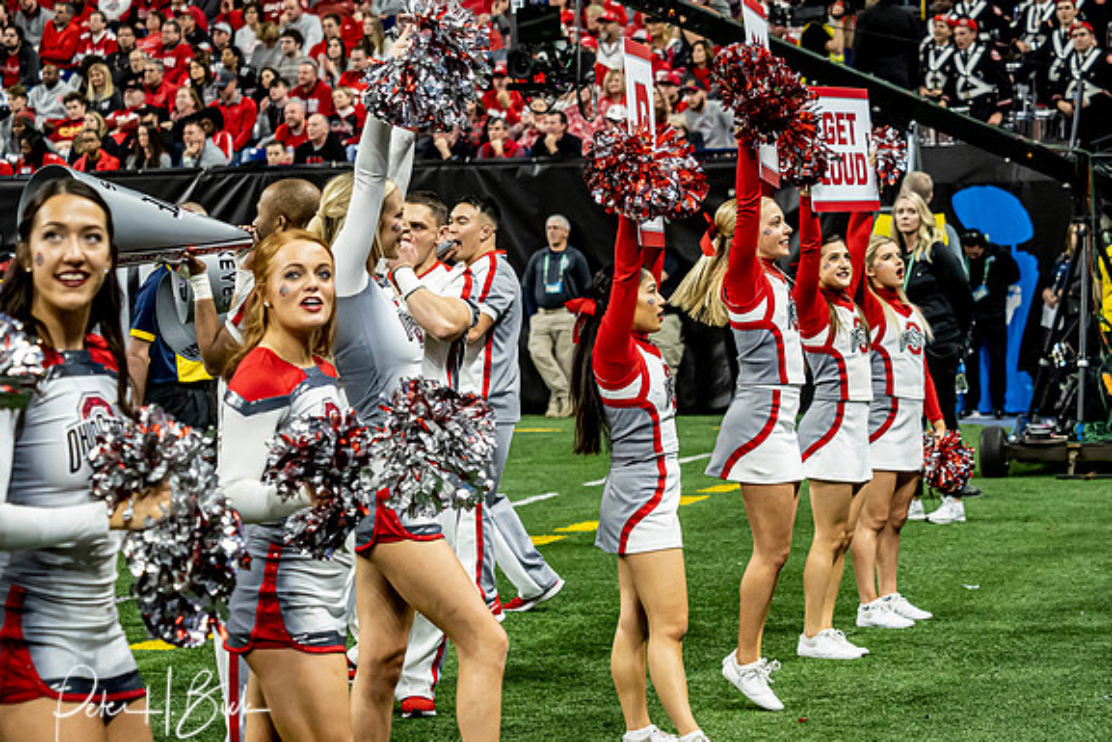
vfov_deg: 11.8
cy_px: 348
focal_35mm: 116
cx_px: 616
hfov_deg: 17.6
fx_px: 3584
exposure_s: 1/1000
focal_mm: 50
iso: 1600
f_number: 2.8
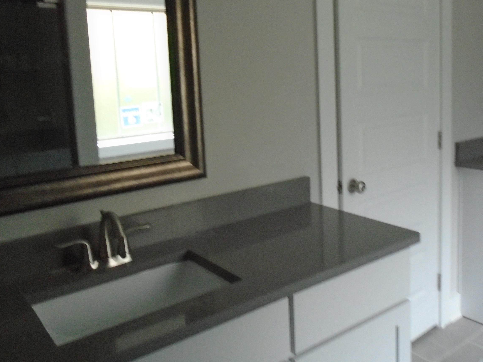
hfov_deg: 53.2
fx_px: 474
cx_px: 310
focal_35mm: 34
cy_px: 131
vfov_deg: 41.4
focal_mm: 4.6
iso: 400
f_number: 3.2
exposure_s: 1/15
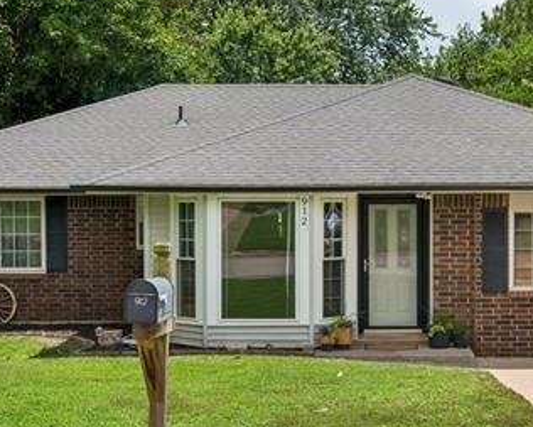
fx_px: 1199
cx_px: 377
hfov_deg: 24.9
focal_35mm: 76
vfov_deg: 20.2
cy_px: 226
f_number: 8
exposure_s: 1/640
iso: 200
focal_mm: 25
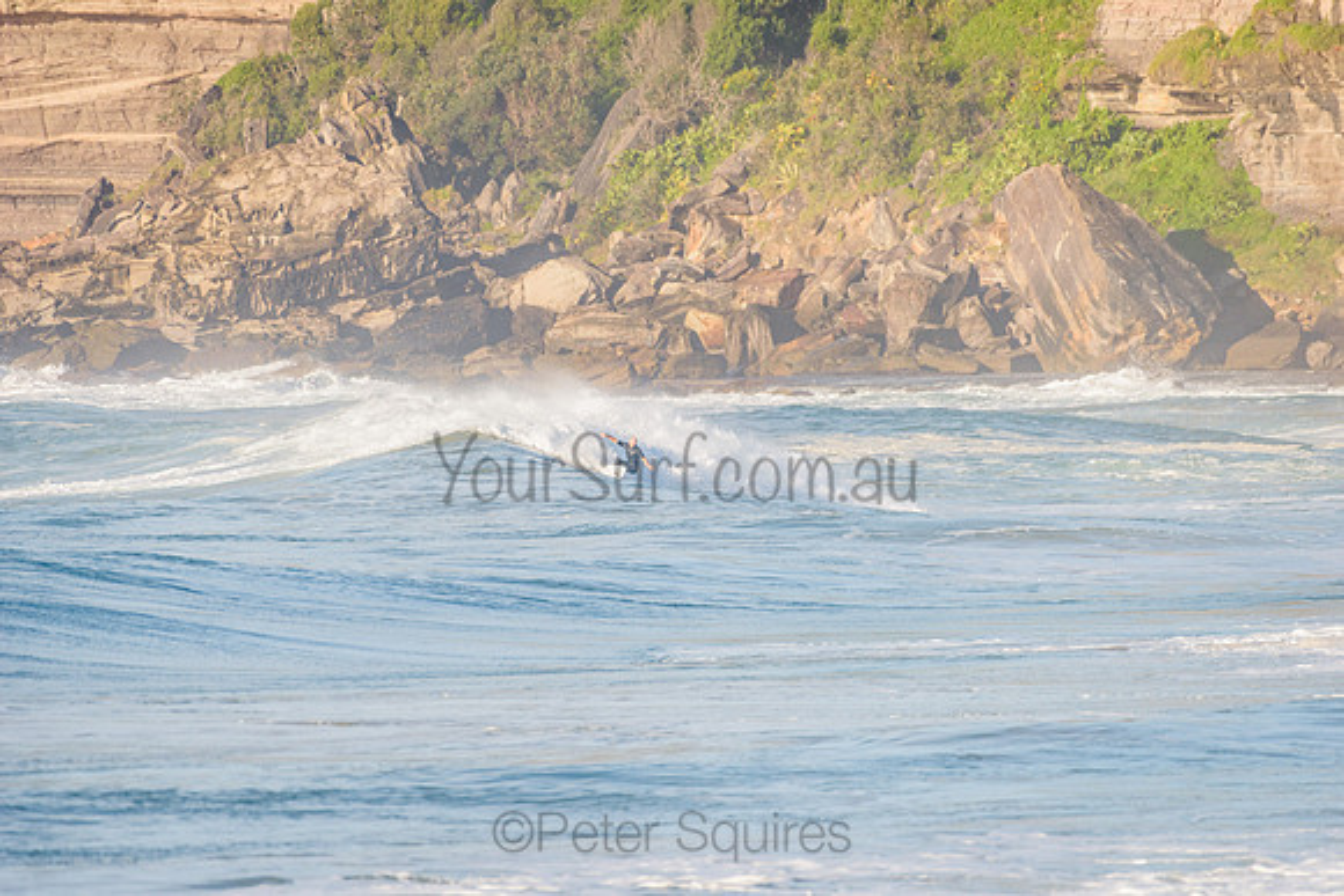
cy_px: 448
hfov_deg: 4.1
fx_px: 18670
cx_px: 672
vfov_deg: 2.8
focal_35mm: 500
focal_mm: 500
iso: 220
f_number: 5.6
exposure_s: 1/1600
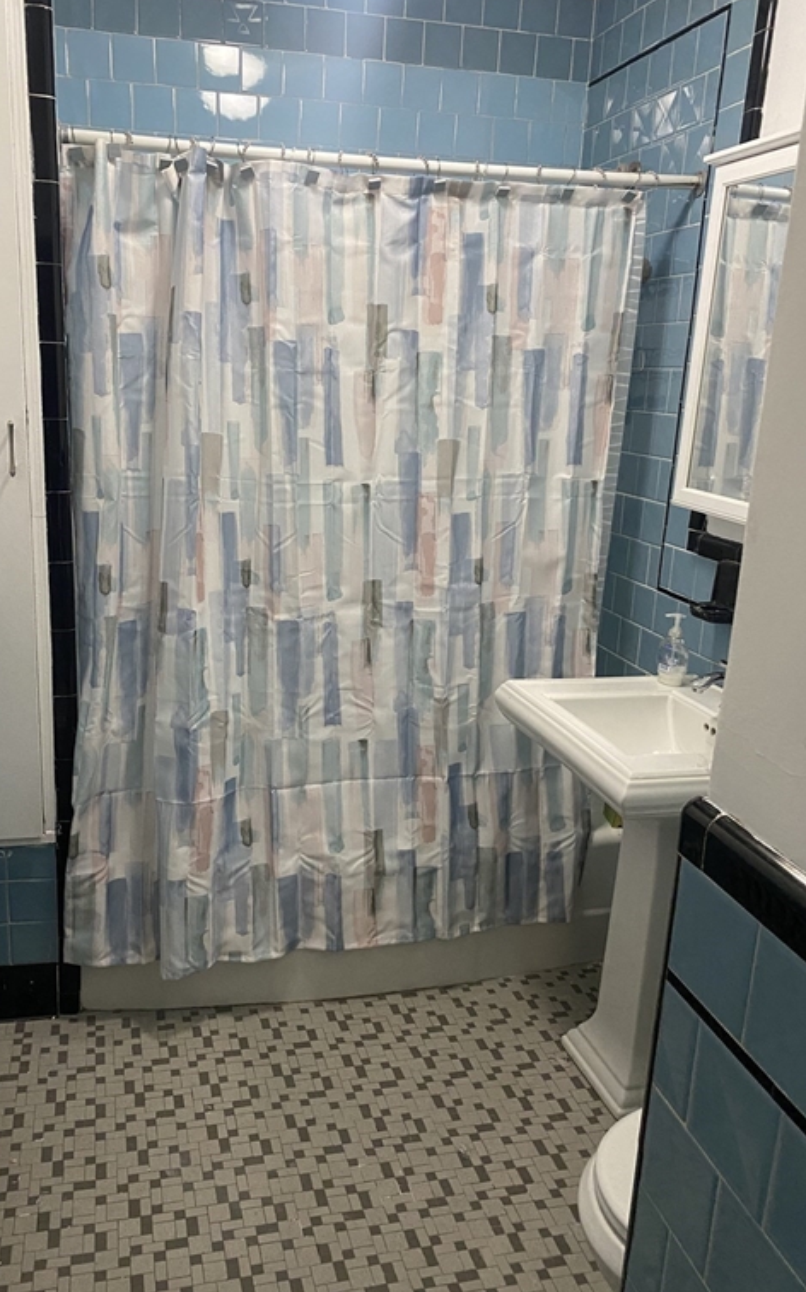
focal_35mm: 28
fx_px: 985
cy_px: 651
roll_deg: -1.8
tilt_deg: -14.0
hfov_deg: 44.3
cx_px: 330
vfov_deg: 66.5
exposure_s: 1/60
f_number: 1.8
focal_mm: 4.25
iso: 400
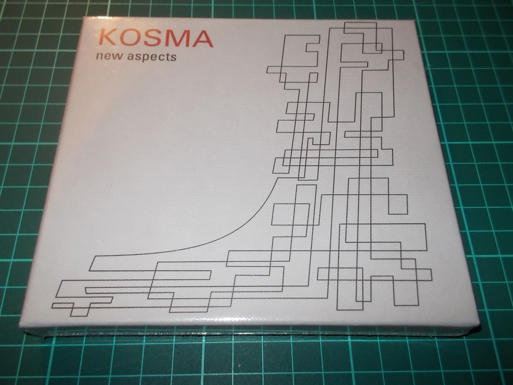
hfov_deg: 61.7
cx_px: 256
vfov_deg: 48.2
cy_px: 192
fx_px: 430
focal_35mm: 29
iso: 200
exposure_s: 1/30
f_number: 3.3
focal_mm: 4.1
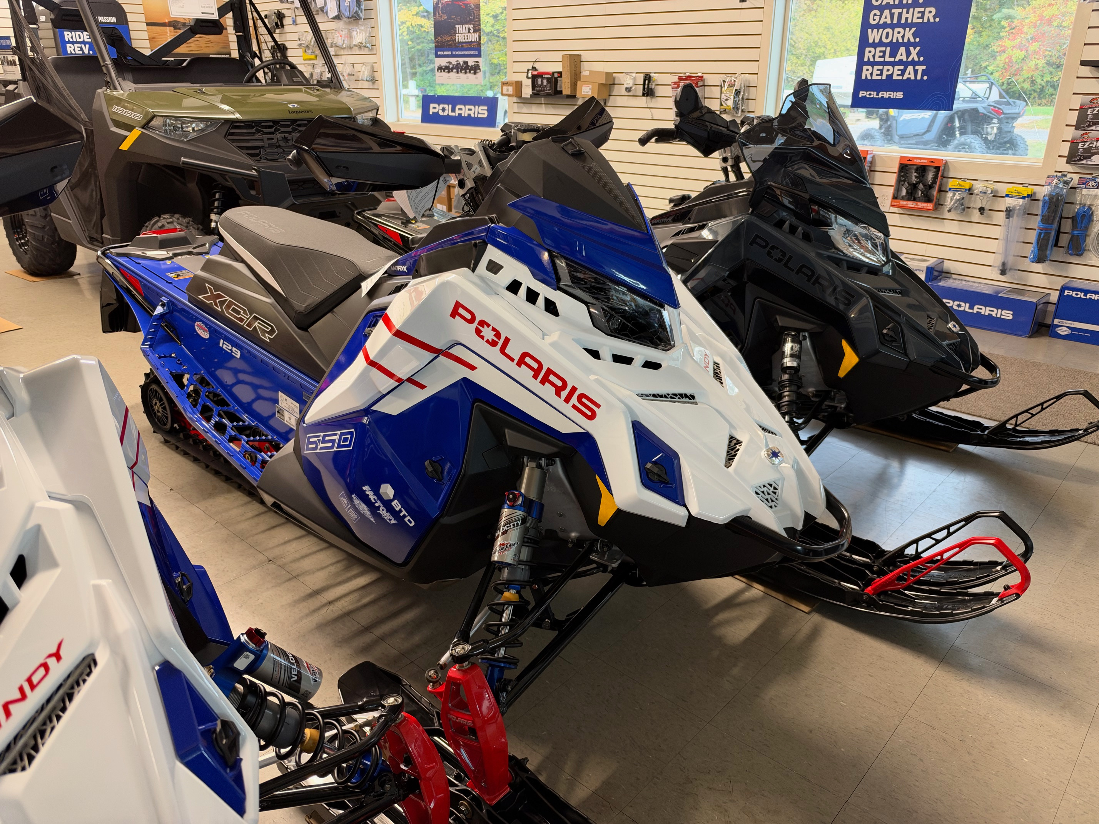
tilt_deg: -22.3
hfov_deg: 71.6
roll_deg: -0.5
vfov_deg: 56.8
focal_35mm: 24
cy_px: 412
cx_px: 550
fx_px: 762
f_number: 1.48
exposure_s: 1/60
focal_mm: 6.93
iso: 250
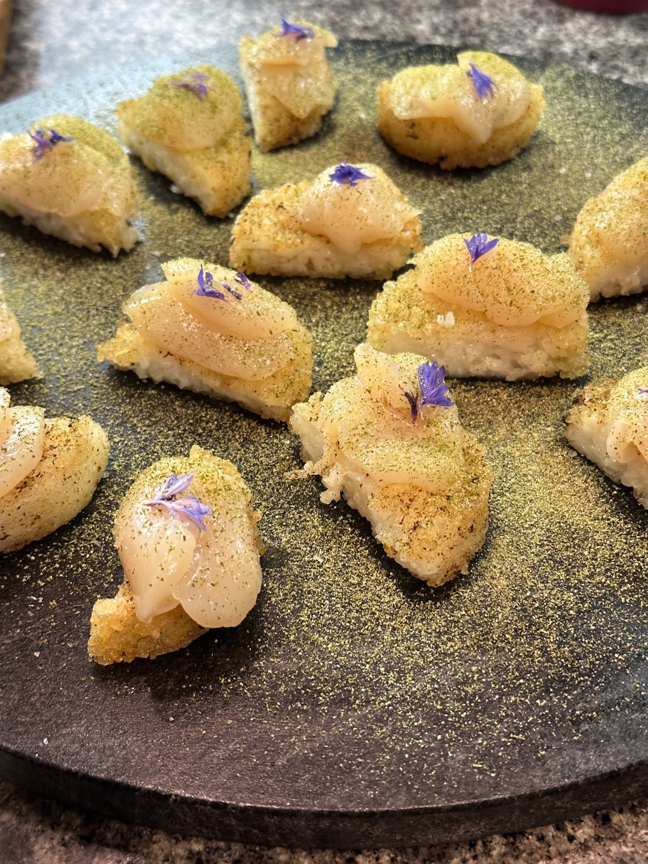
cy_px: 432
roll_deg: +0.0
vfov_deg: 39.7
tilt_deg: -43.1
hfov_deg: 30.3
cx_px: 324
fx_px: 1198
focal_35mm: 48
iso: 200
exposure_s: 1/40
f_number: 1.78
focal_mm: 6.86
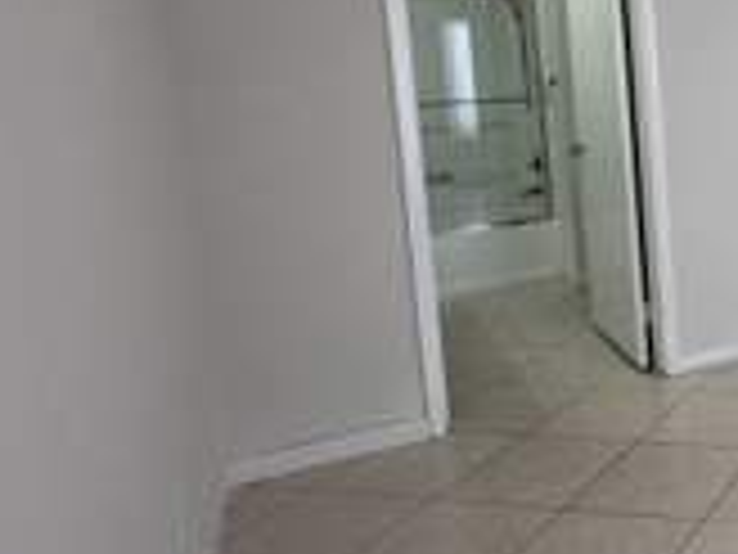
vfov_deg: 34.4
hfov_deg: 35.8
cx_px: 886
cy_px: 137
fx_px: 874
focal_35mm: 41
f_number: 2.2
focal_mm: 2.22
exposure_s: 1/120
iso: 100
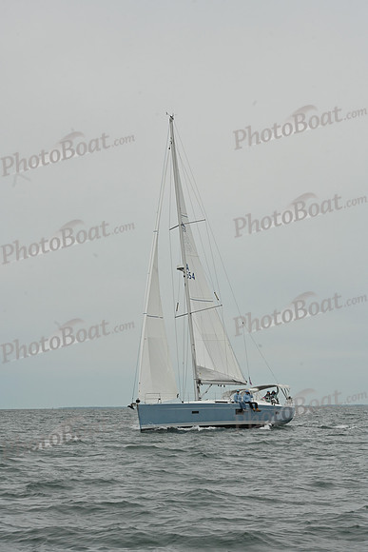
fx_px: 1502
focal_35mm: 98
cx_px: 184
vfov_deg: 20.8
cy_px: 276
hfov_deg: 14.0
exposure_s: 1/1000
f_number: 13
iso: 320
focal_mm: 98
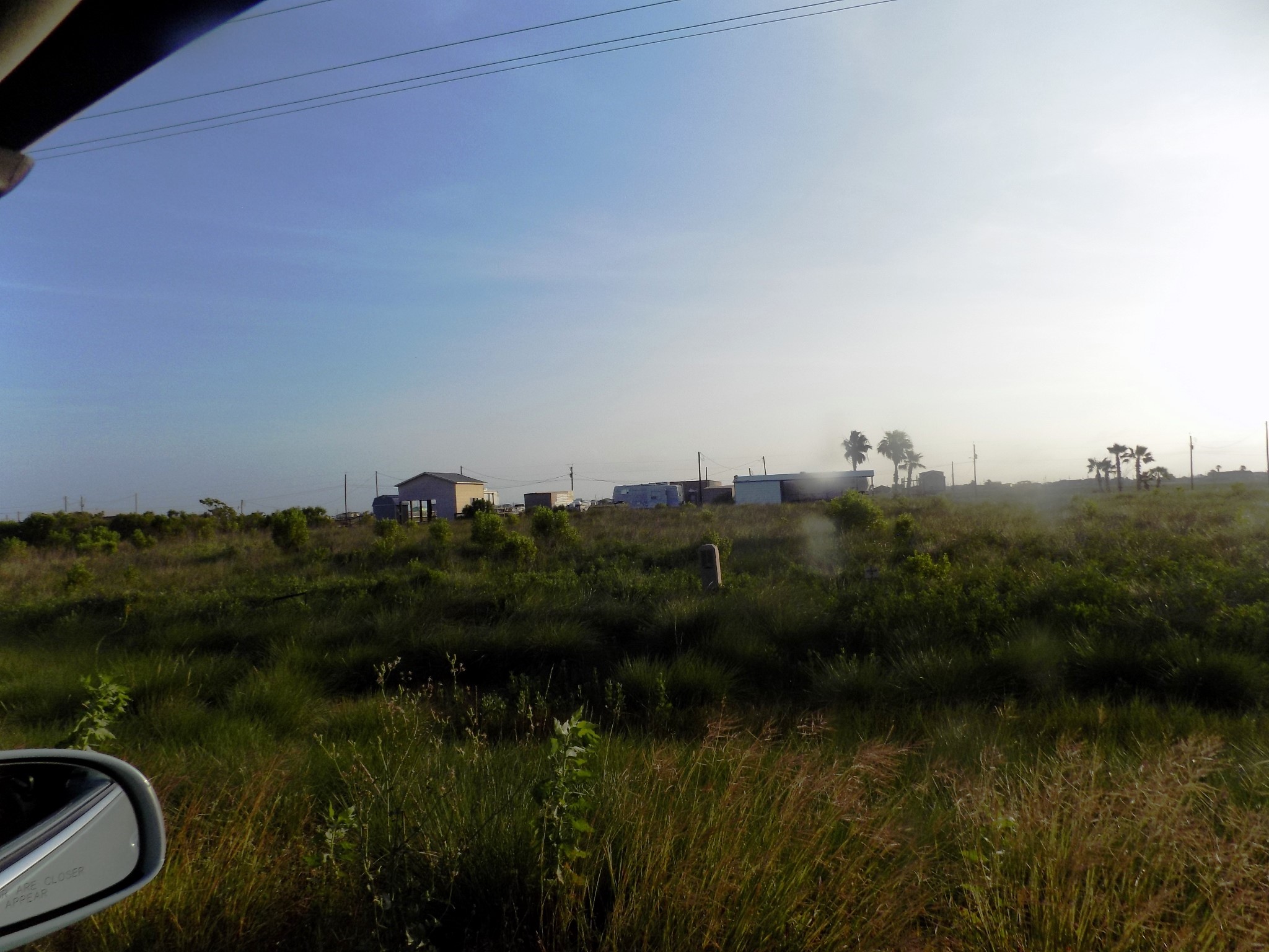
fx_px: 843
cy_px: 476
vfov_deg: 58.9
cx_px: 634
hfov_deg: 73.9
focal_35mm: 23
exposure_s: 1/1500
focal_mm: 4
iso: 80
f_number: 3.1
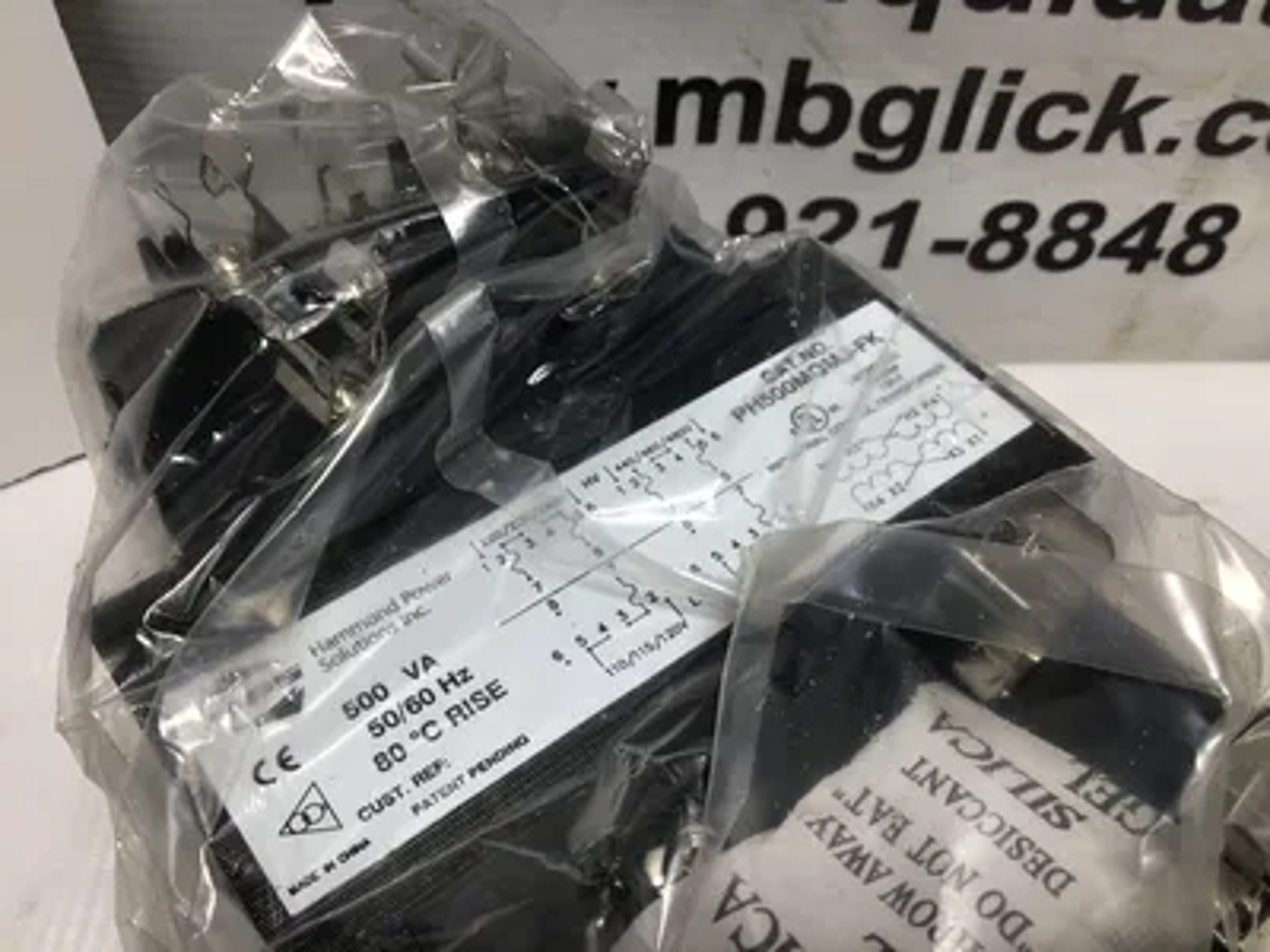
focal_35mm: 31
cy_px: 476
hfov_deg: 58.4
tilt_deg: -51.3
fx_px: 1137
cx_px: 635
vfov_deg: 45.4
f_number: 2.4
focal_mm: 3.3
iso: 25
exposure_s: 1/159
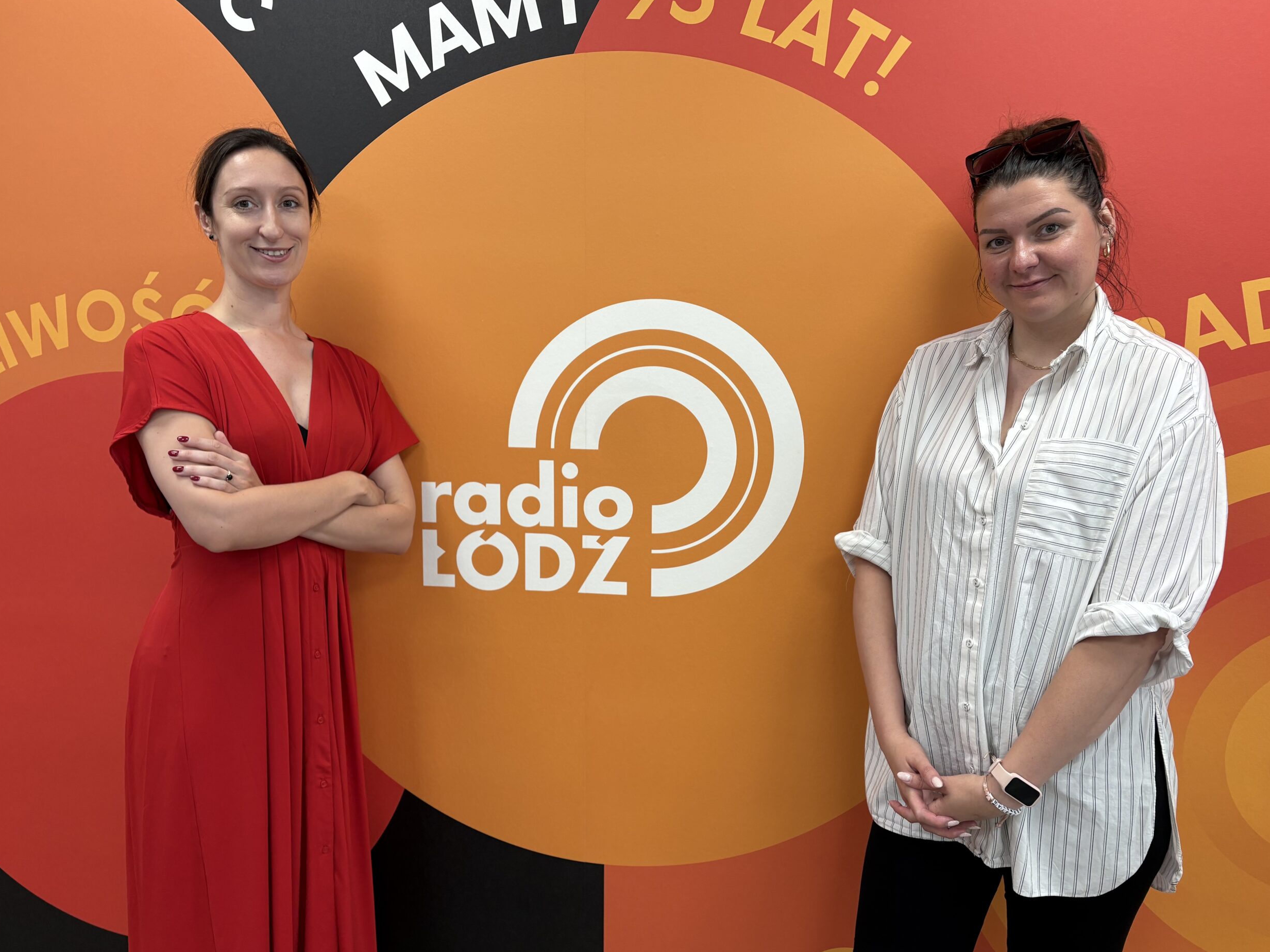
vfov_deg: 51.4
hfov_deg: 65.3
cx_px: 652
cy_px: 464
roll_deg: -1.0
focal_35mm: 27
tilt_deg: -7.4
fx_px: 991
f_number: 1.6
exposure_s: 1/100
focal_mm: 5.96
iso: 80
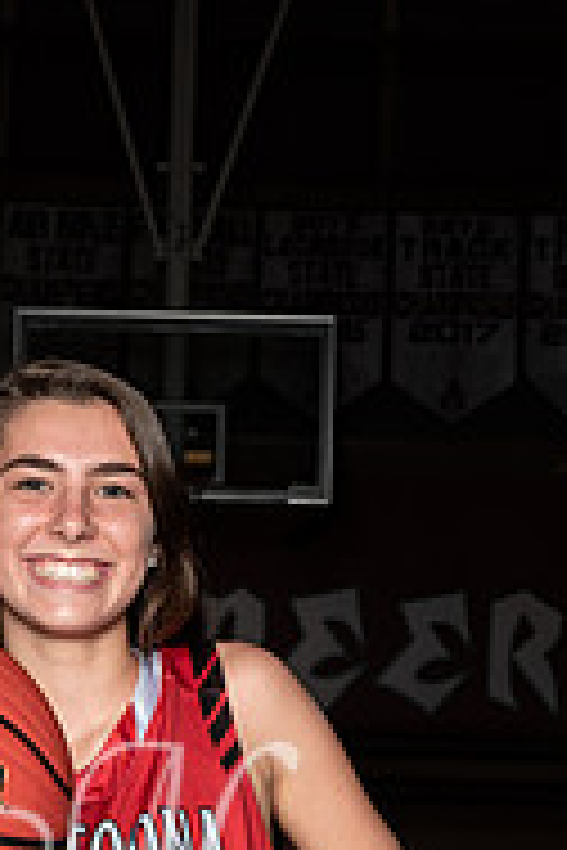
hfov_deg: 8.2
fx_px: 3945
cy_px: 881
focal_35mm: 167
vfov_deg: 12.1
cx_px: 72
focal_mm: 70
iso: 320
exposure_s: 1/200
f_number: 14
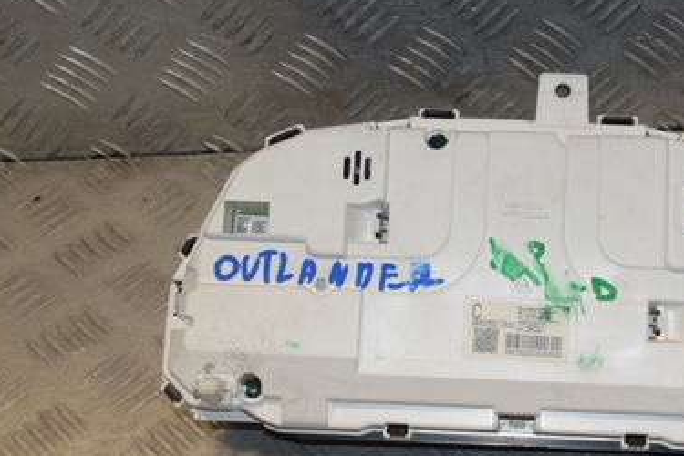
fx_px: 1653
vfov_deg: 15.7
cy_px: 159
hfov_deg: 23.2
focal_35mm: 87
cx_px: 478
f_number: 10
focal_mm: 34
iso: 800
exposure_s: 1/200
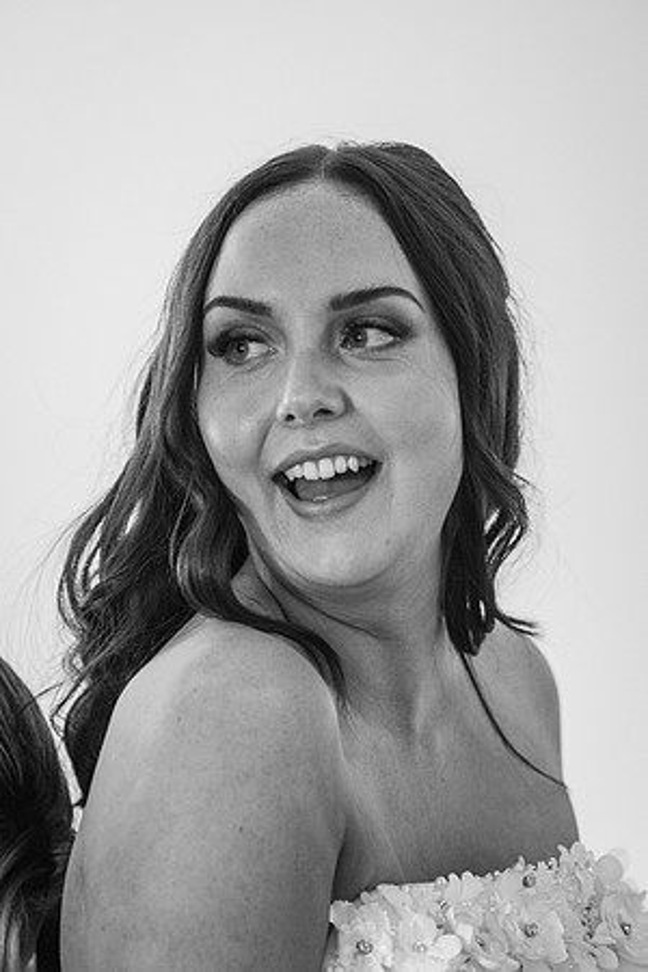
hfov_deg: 6.8
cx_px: 324
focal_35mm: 202
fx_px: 5467
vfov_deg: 10.2
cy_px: 486
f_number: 2.8
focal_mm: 135
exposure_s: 1/200
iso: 3600
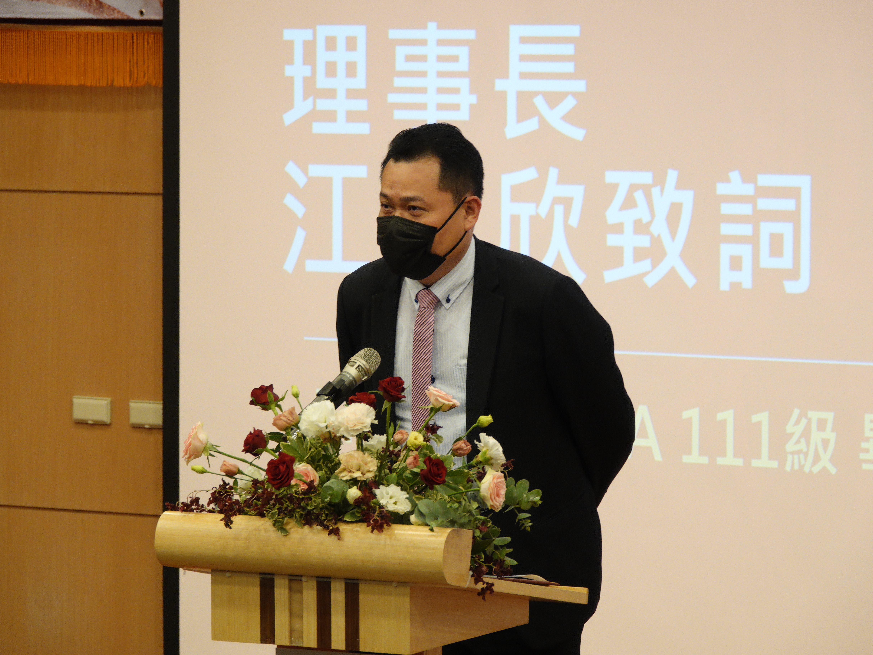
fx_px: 4641
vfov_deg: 8.1
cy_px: 328
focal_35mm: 184
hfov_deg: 10.7
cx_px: 460
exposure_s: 1/60
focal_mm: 62.39
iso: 1000
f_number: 4
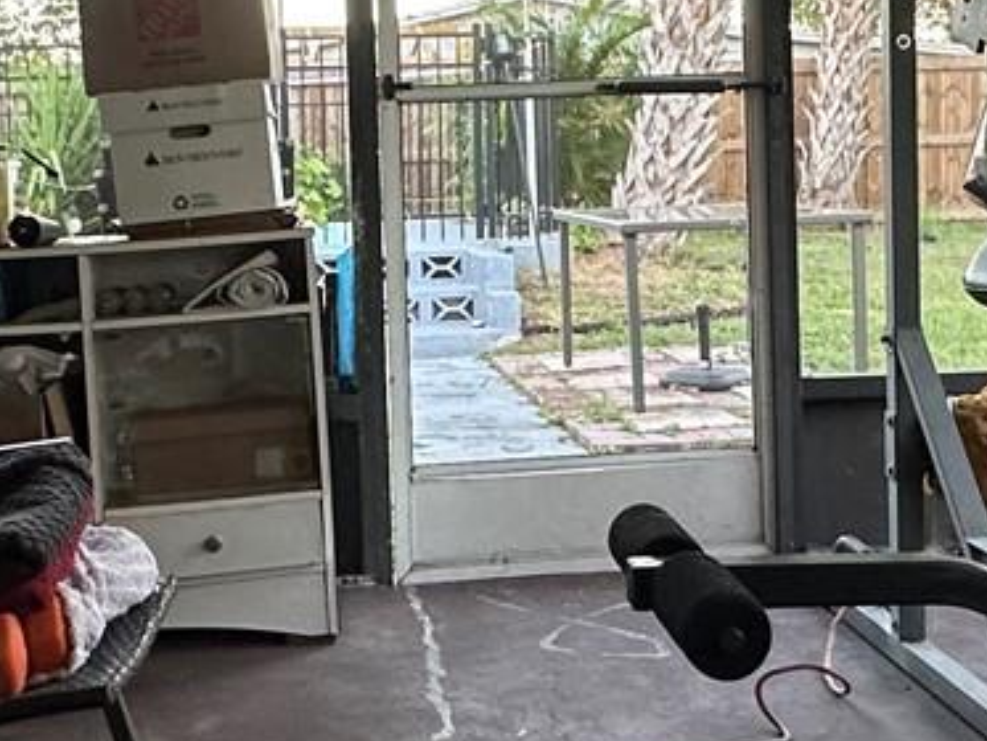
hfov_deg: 32.2
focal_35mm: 60
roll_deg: +2.0
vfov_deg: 24.2
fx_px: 1711
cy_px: 204
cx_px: 455
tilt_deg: -1.1
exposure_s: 1/60
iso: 320
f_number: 2.2
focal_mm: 2.22
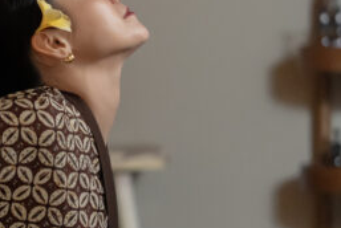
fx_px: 1887
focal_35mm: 199
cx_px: -216
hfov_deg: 9.9
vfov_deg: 6.9
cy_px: 117
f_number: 1.4
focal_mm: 50
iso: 2000
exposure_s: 1/160
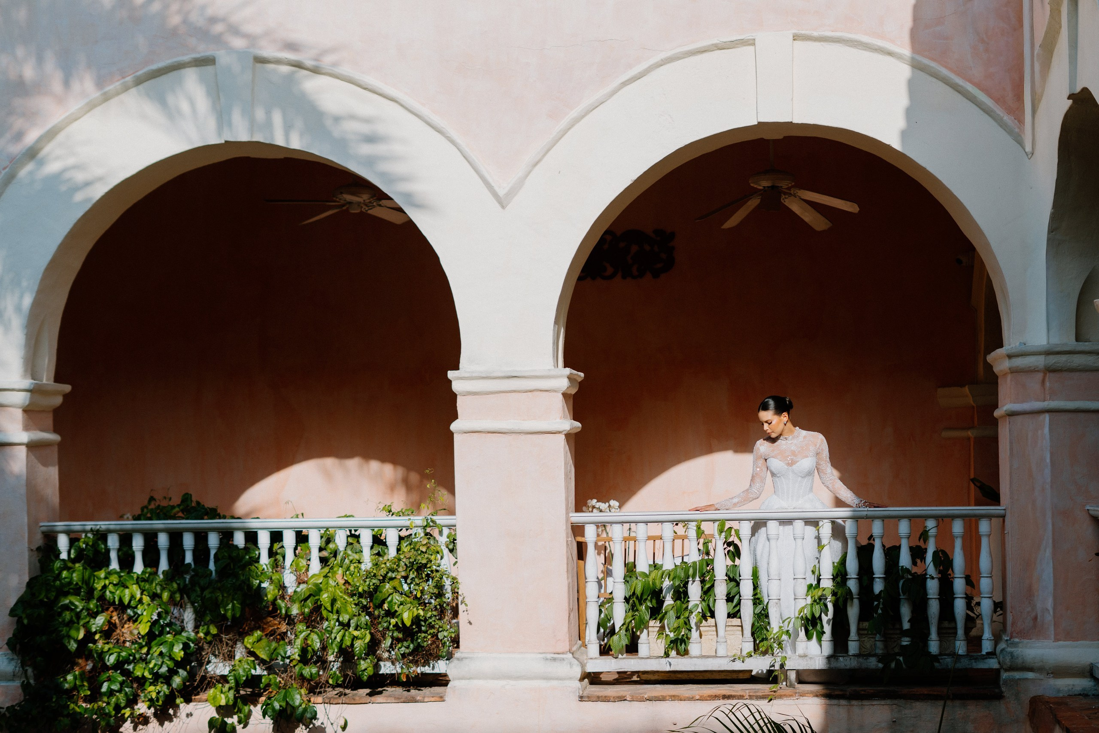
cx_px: 638
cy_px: 430
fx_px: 1846
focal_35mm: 60
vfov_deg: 22.4
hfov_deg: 33.1
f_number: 2.5
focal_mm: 50
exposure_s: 1/3200
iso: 100
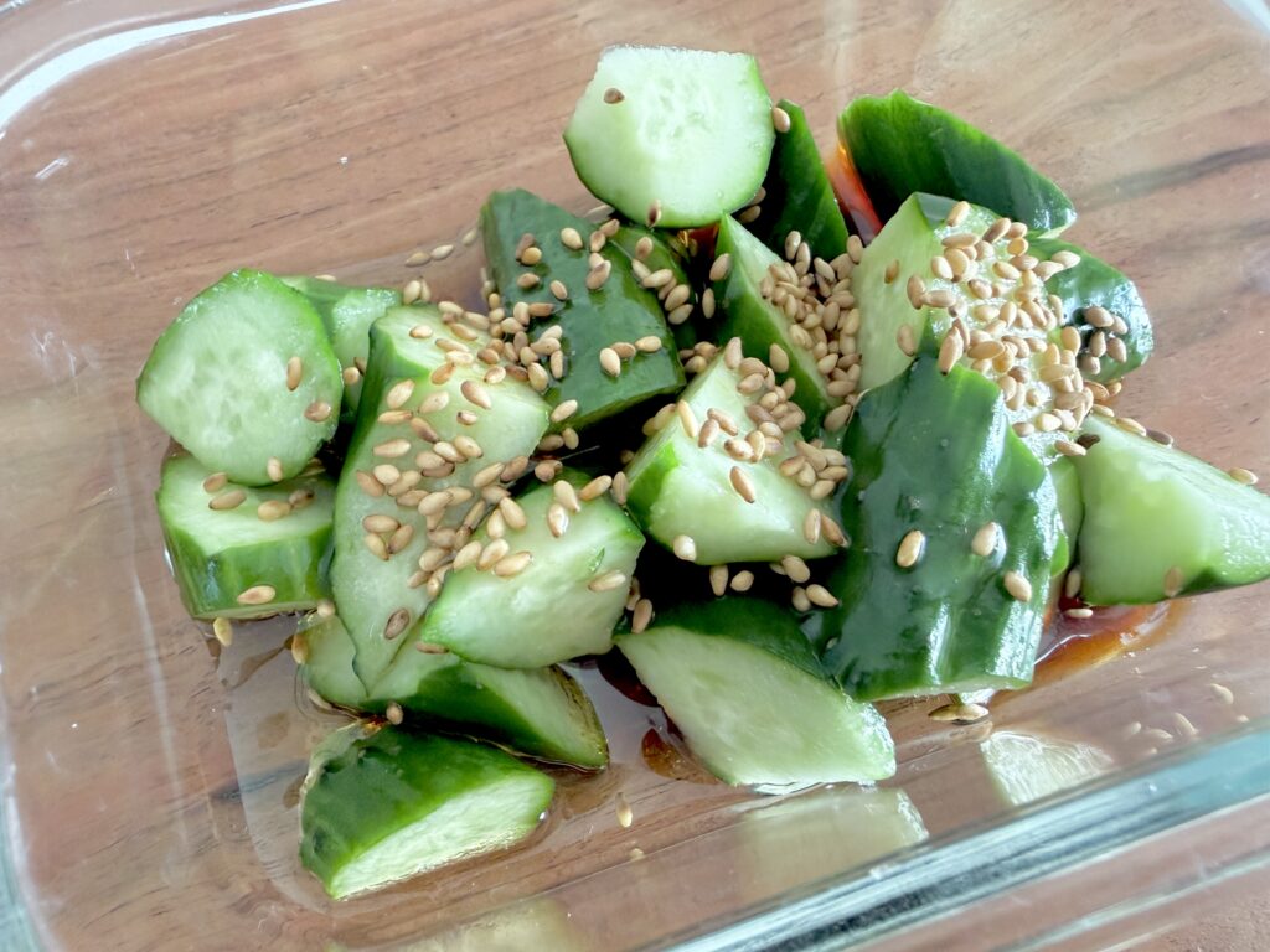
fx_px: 881
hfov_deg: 71.6
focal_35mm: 24
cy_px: 476
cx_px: 635
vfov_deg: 56.8
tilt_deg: -69.0
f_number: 2.2
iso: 320
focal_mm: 2.22
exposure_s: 1/114
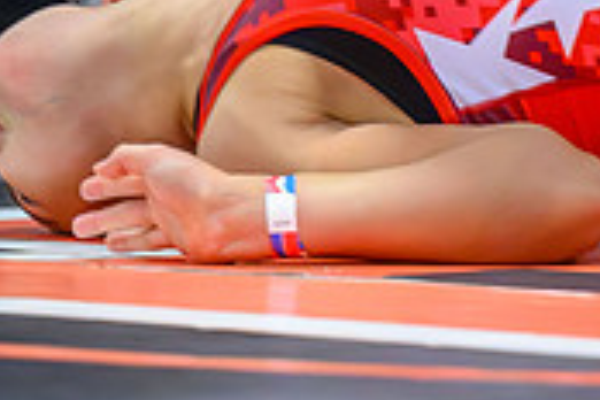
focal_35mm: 772
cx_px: 656
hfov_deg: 2.7
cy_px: -11
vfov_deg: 1.8
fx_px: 12866
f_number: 2.8
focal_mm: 180
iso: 14400
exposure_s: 1/640
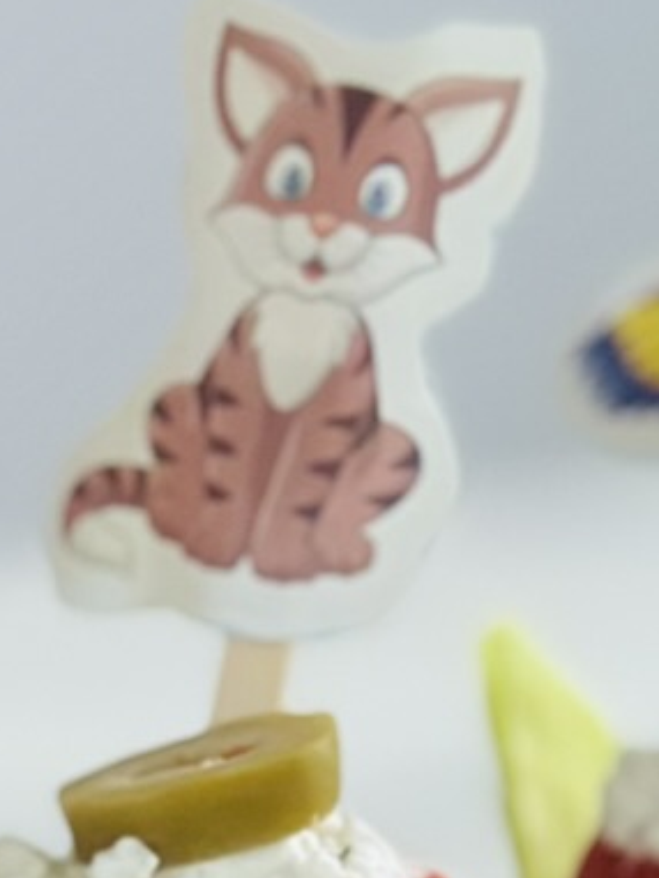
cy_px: 2044
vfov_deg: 7.2
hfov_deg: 5.8
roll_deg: +0.5
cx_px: 332
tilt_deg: -20.8
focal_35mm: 258
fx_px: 6545
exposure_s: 1/40
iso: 400
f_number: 1.78
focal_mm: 6.86
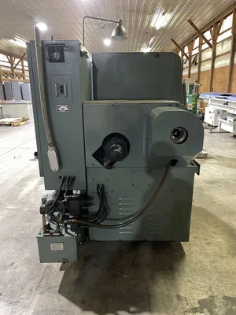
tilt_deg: -16.7
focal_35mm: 26
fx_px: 236
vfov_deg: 67.3
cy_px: 158
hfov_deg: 53.1
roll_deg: +2.2
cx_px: 118
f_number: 1.6
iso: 400
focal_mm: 4.2
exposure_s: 1/40
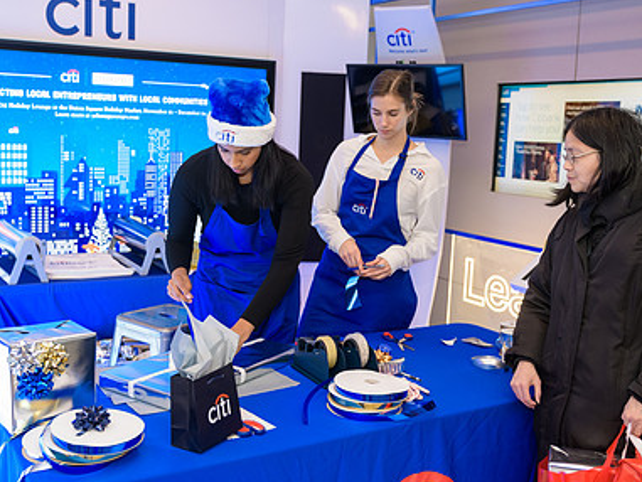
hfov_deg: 45.7
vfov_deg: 35.1
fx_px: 761
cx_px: 286
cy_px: 218
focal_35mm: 41
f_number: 3.2
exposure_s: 1/125
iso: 800
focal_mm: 28
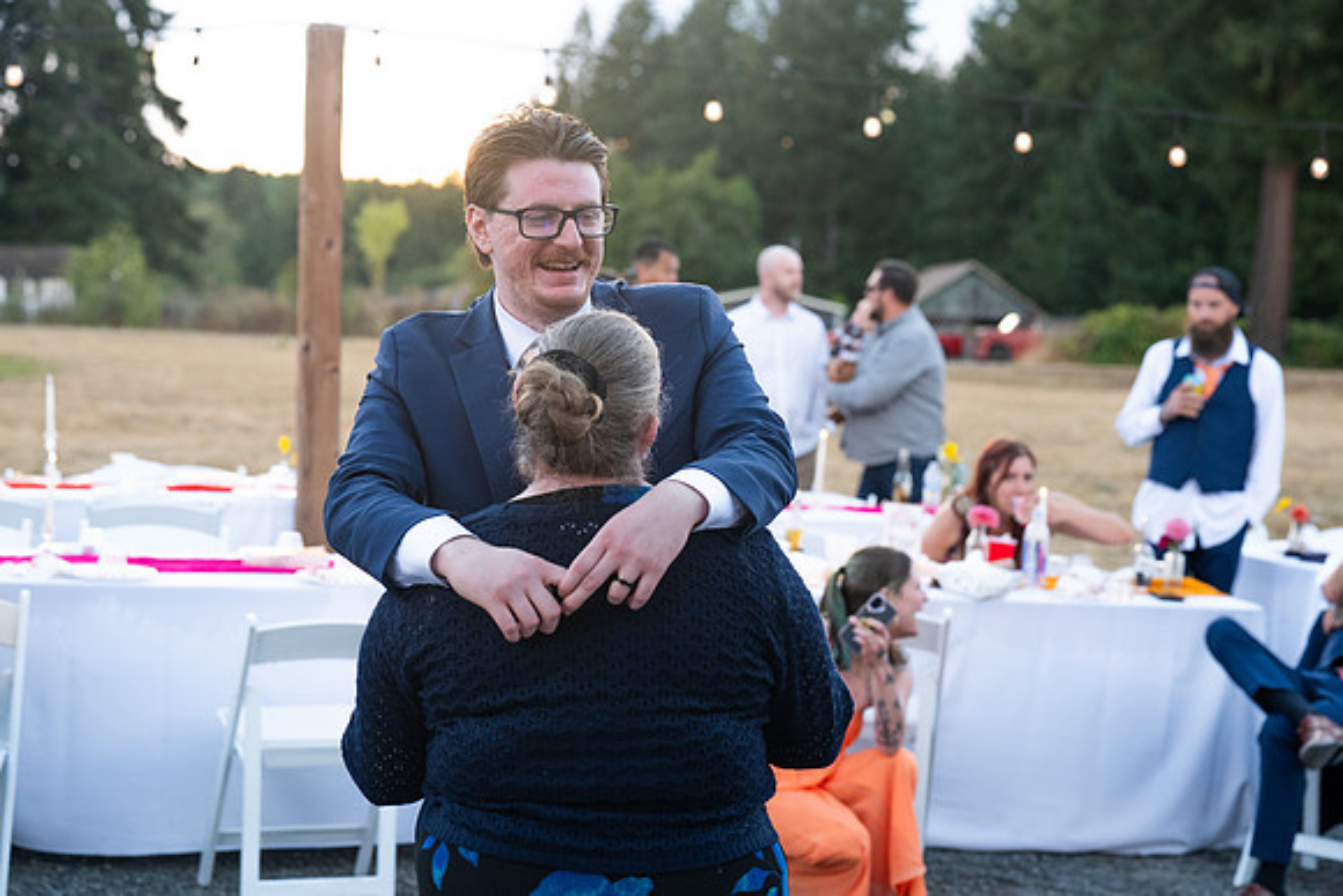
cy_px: 448
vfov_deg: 20.3
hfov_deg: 30.1
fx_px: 2500
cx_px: 672
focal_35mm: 67
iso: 2000
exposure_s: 1/500
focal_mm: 67
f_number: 4
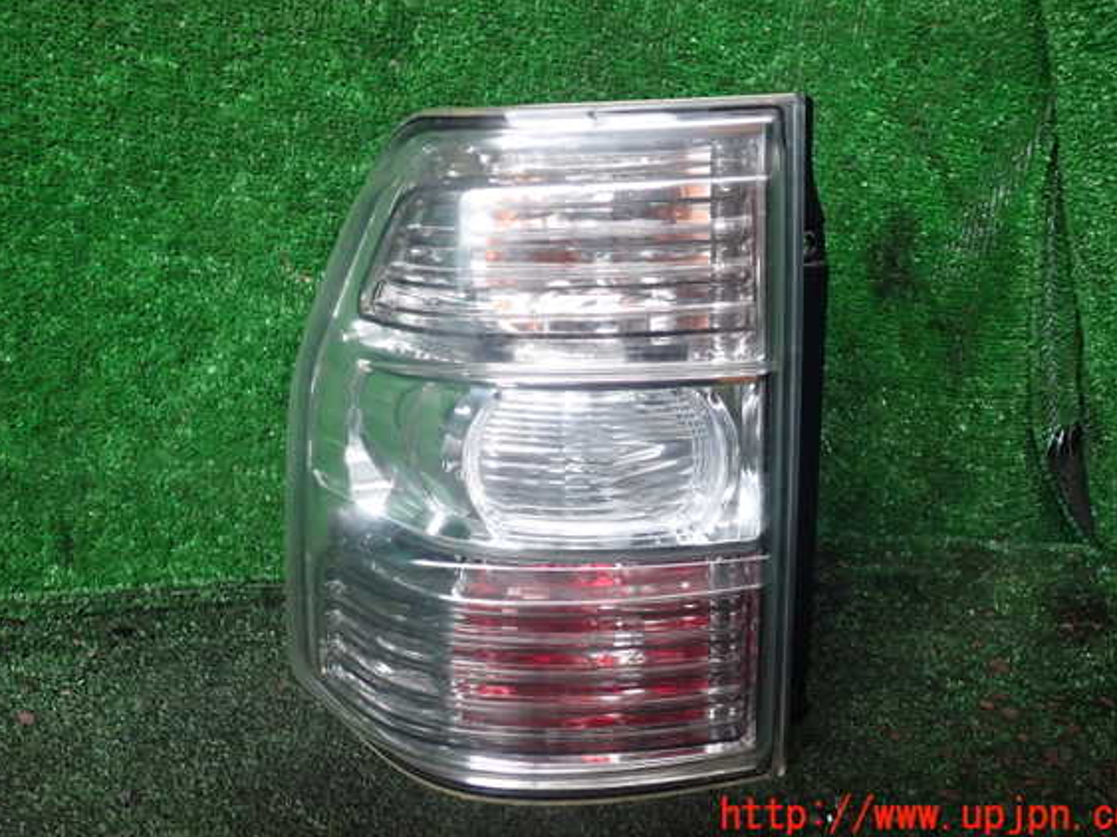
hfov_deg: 56.8
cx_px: 573
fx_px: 1032
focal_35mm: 32
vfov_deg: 44.1
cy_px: 395
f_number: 2.3
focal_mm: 5.4
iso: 640
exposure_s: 1/30
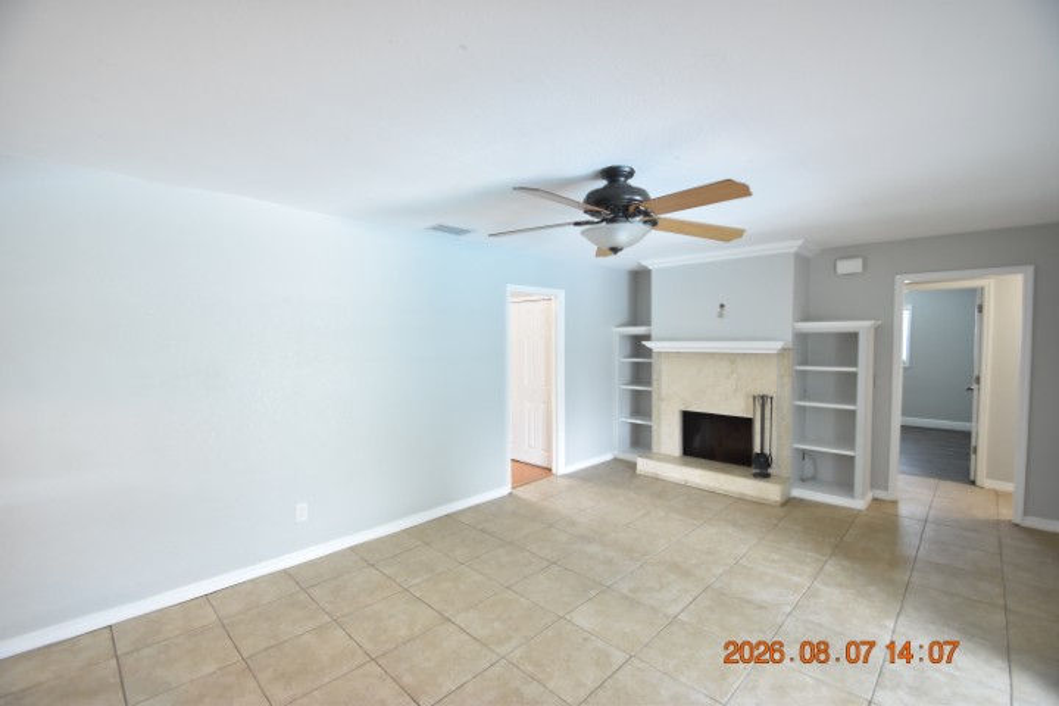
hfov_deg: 100.4
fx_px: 441
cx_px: 530
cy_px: 353
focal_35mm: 15
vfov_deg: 77.3
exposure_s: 1/45
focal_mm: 10
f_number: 3.5
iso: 800
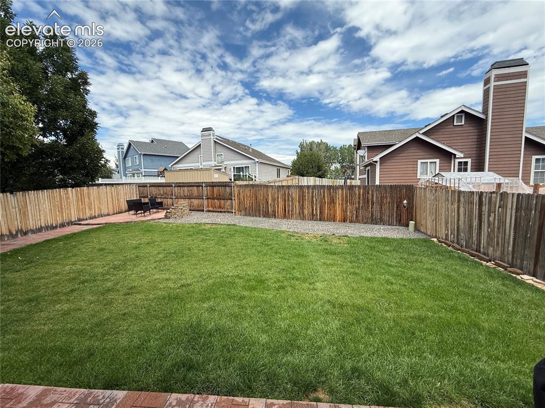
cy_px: 204
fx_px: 220
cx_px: 272
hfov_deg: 102.1
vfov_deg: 85.6
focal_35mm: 14
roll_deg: +1.0
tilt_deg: -4.5
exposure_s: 1/1339
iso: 50
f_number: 2.2
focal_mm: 2.22
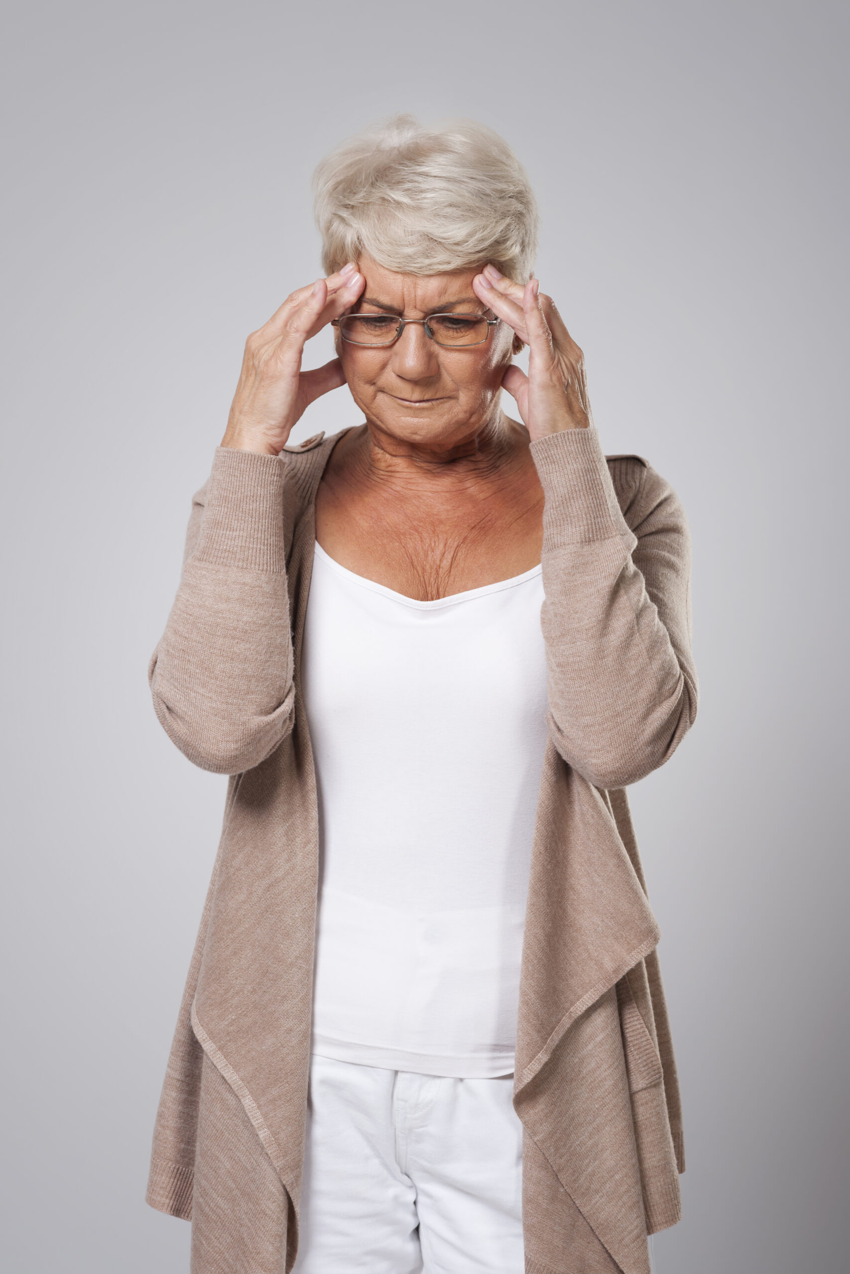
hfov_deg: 16.1
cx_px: 425
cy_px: 637
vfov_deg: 23.9
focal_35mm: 85
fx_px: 3010
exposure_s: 1/125
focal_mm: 85
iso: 100
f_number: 7.1
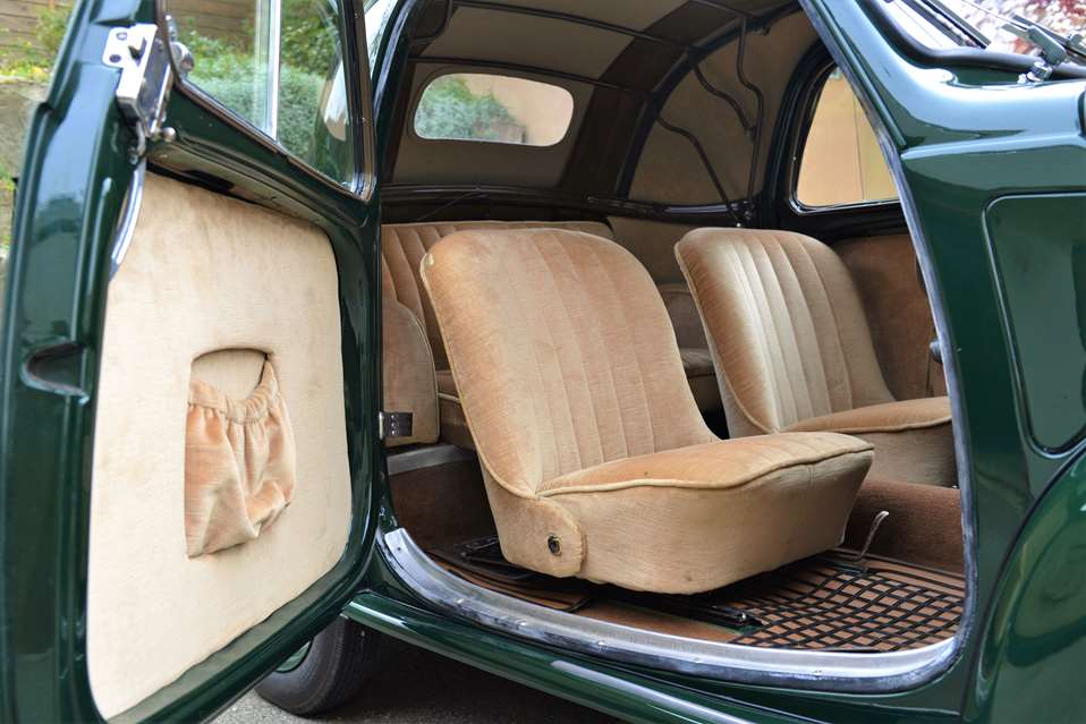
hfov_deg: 55.8
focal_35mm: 34
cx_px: 543
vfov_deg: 38.9
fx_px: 1026
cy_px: 362
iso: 400
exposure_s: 1/100
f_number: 5
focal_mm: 34
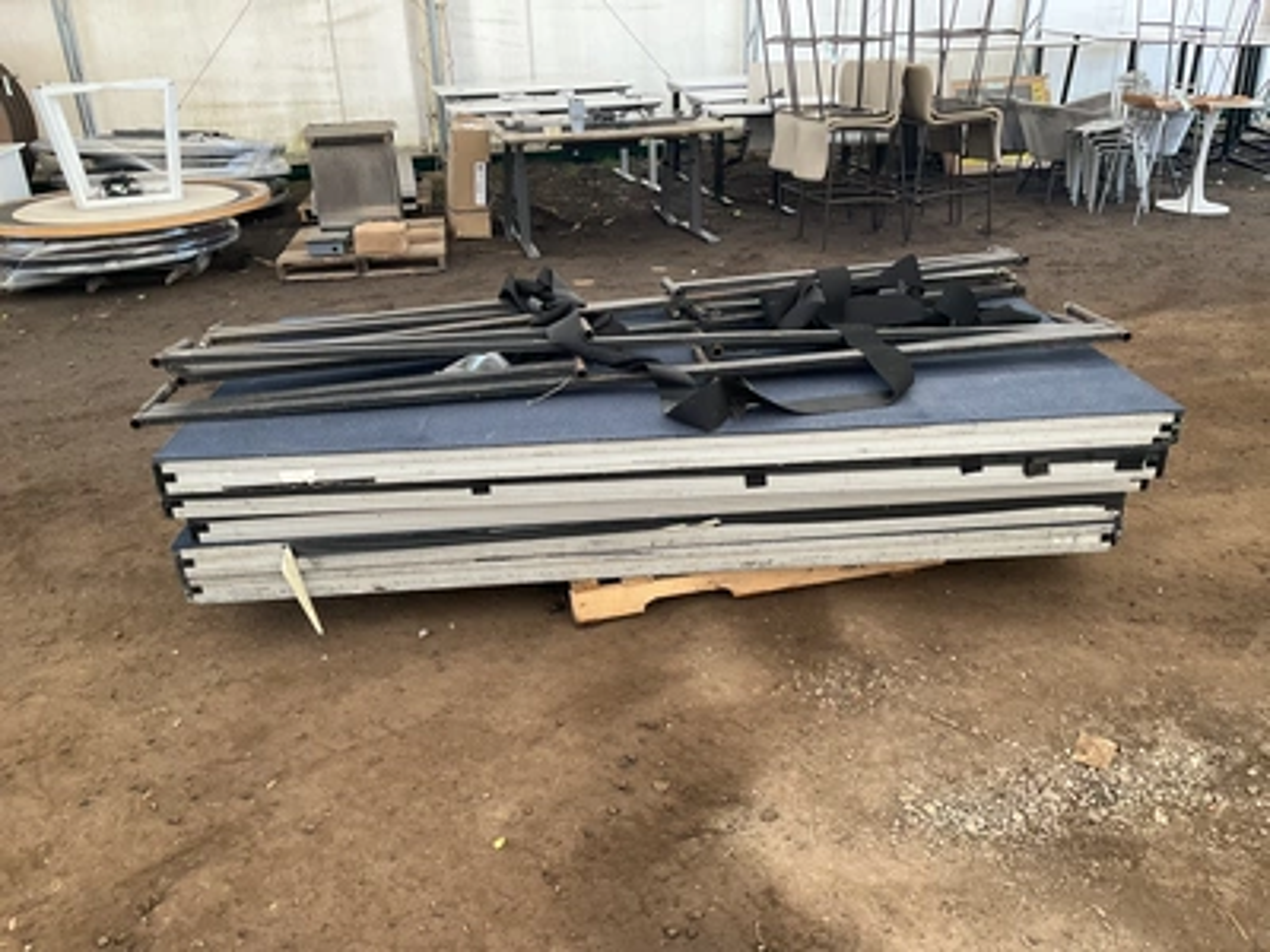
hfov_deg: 61.7
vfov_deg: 48.2
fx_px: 1064
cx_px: 635
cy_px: 476
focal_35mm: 29
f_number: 1.8
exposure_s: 1/122
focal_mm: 3
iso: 64
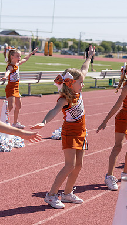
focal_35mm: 111
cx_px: 132
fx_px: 663
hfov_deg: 10.8
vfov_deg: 19.3
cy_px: 112
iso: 125
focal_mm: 70
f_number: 3.5
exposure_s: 1/1600
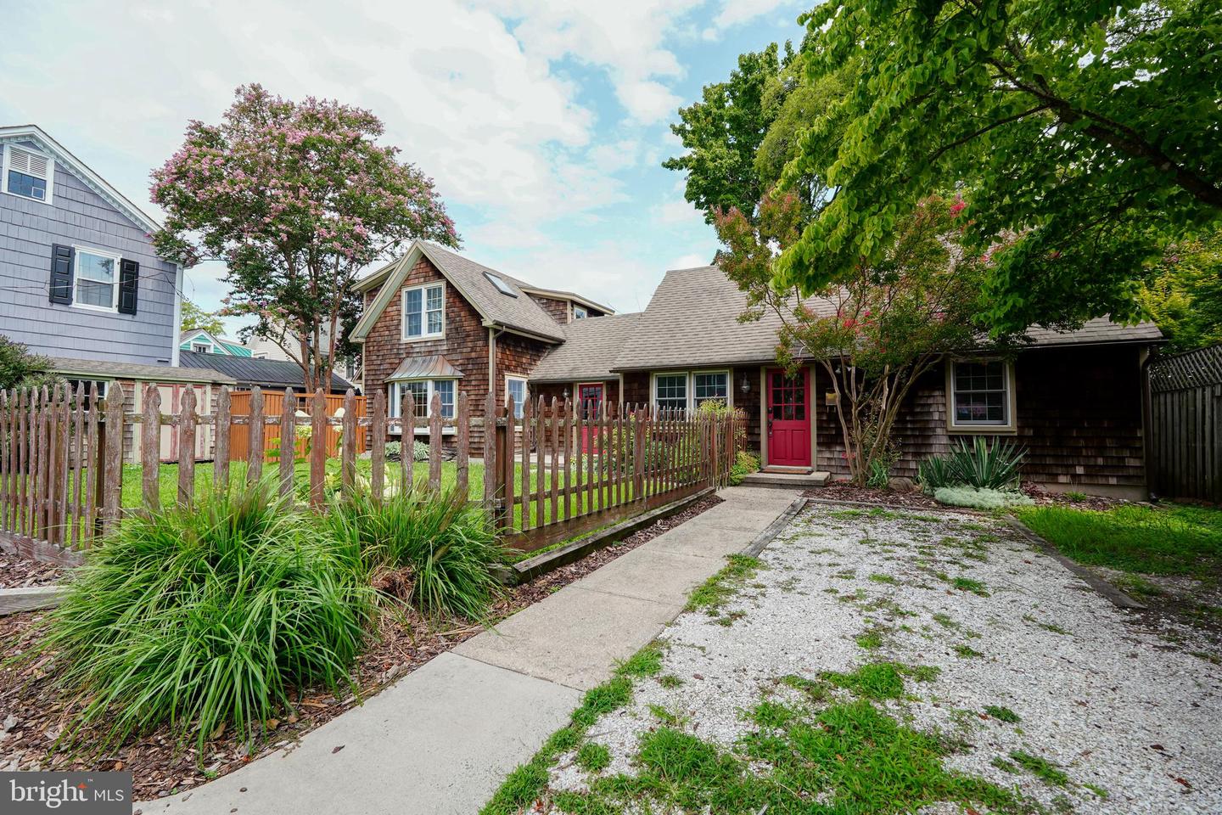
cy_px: 408
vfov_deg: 77.3
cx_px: 611
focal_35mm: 15
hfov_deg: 100.4
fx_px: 509
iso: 100
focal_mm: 10
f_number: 5.6
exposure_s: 1/125
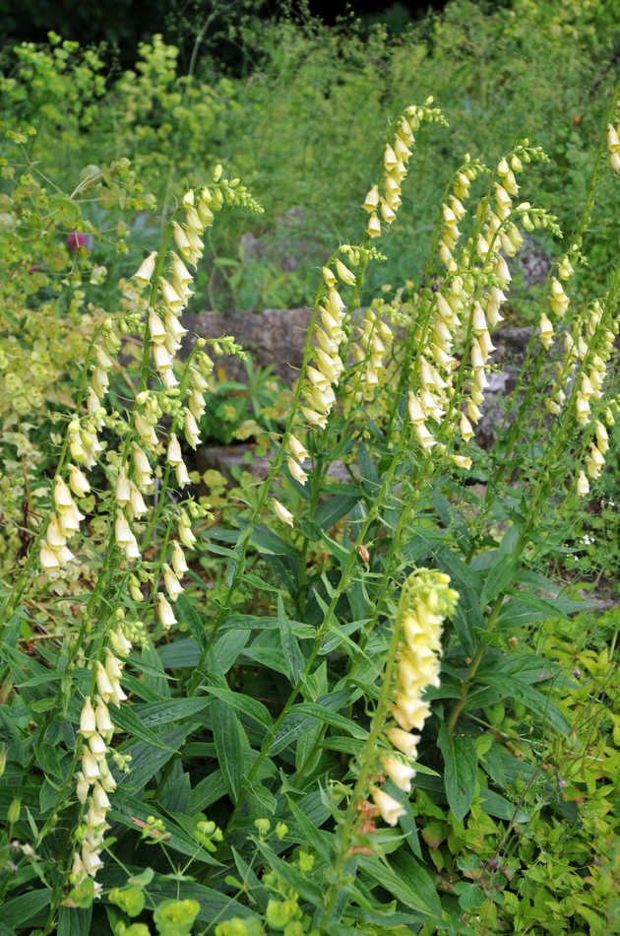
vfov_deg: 23.4
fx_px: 2256
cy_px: 468
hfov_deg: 15.7
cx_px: 310
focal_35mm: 87
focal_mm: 58
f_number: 6.3
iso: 200
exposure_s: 1/160
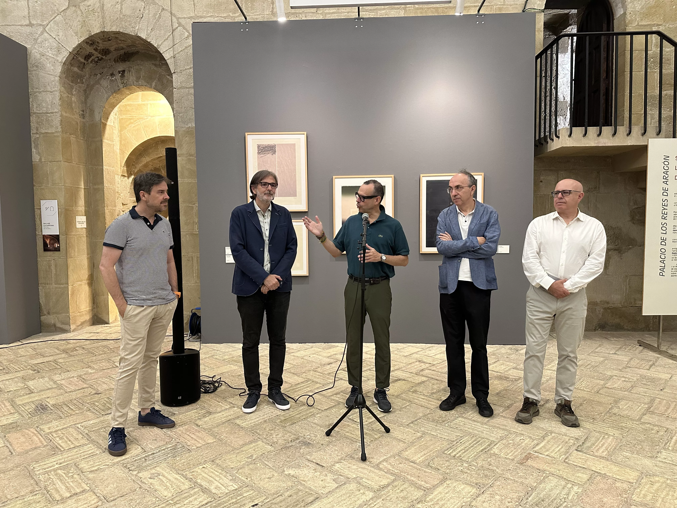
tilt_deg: -3.5
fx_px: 469
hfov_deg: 71.6
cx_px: 338
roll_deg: +0.9
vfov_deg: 56.8
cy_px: 254
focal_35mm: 24
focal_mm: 6.86
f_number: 1.78
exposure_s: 1/50
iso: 400
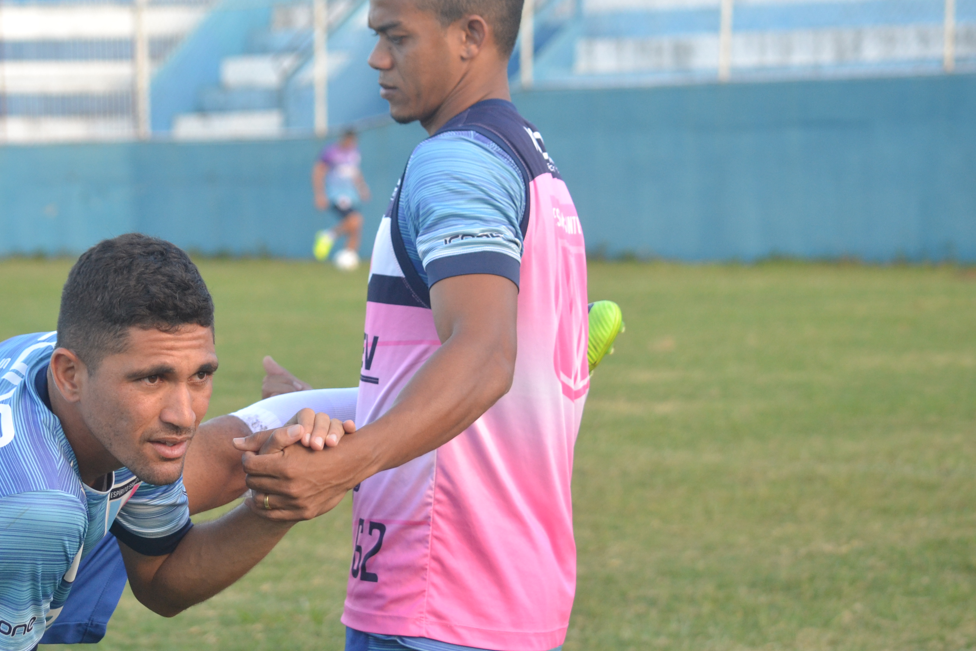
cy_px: 312
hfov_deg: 14.4
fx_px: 3849
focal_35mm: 142
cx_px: 360
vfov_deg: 9.7
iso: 800
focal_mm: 72
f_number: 4.5
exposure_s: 1/500
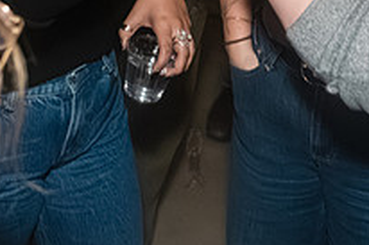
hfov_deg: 17.5
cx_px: 285
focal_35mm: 116
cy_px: 44
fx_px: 1188
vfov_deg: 11.7
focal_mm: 35
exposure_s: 1/400
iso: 8000
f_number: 5
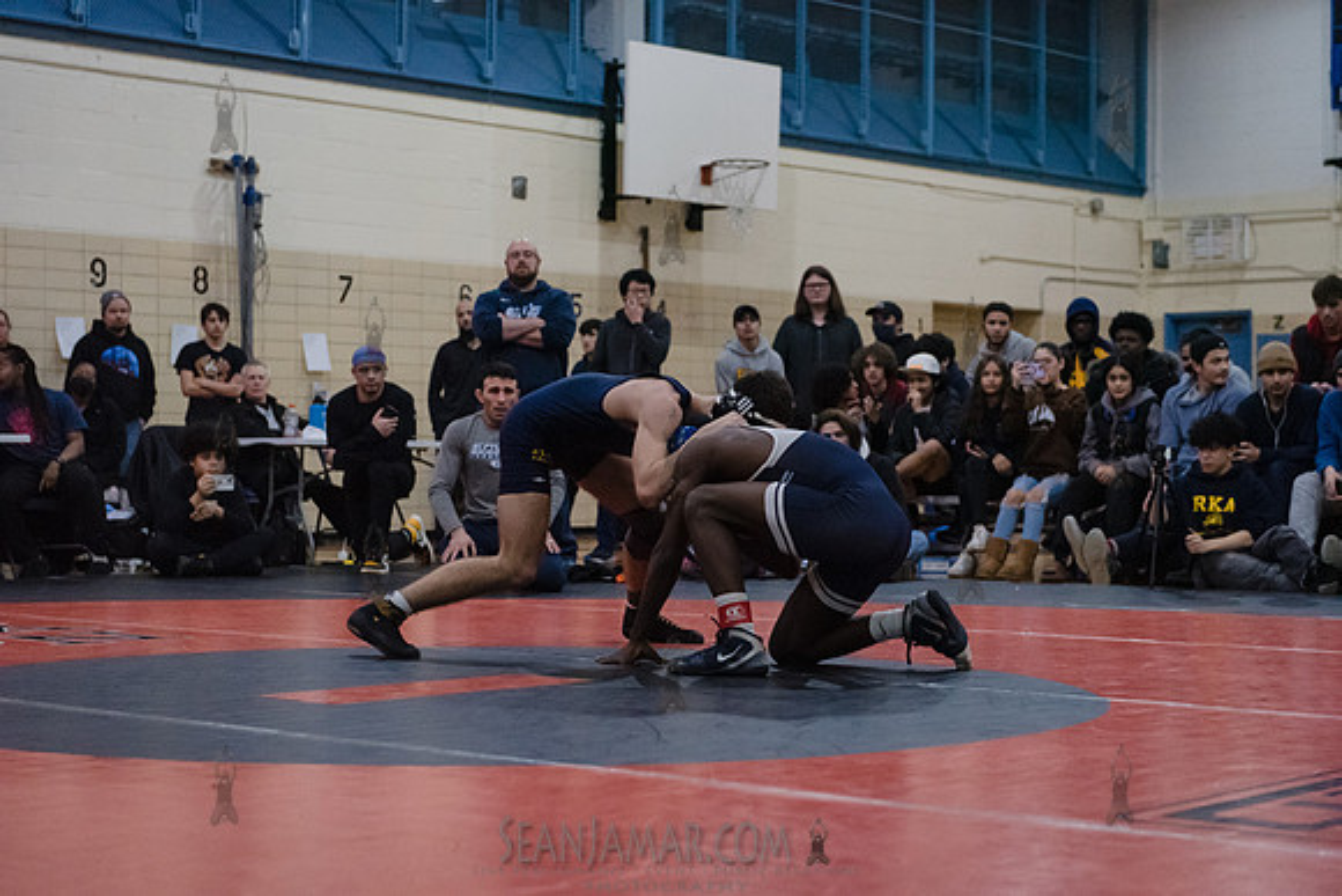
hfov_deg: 28.8
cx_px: 671
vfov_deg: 19.5
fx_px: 2610
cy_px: 448
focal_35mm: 70
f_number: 3.2
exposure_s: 1/400
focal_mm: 70
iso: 8000
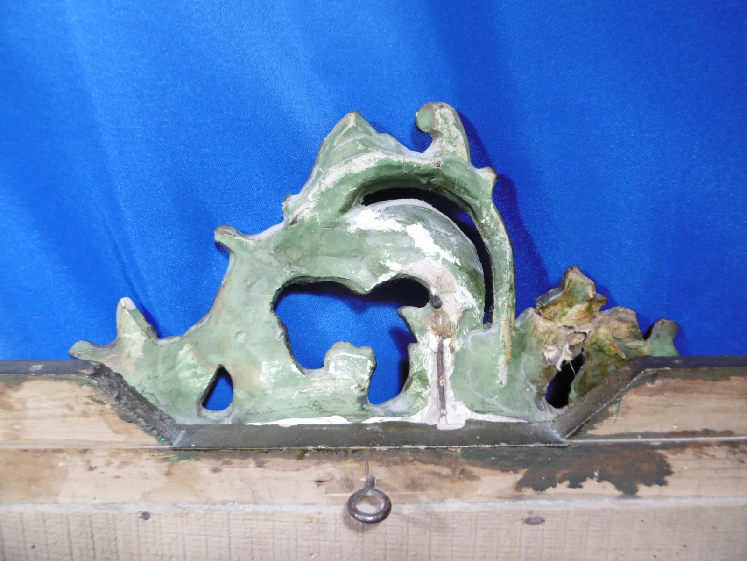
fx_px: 518
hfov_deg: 71.6
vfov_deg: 56.8
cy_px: 280
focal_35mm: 24
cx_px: 374
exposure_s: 1/5
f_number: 3.1
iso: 100
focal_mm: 4.3
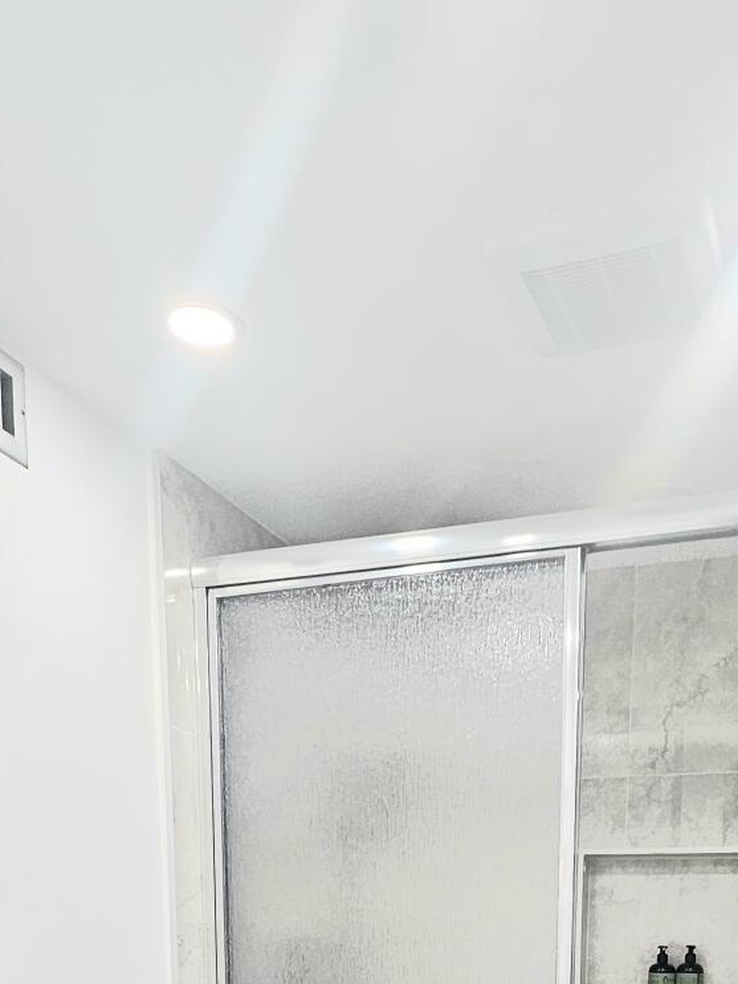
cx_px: 431
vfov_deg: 40.5
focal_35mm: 35
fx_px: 995
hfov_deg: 40.6
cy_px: 1124
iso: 64
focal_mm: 1.7
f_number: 2.2
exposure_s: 1/60.2
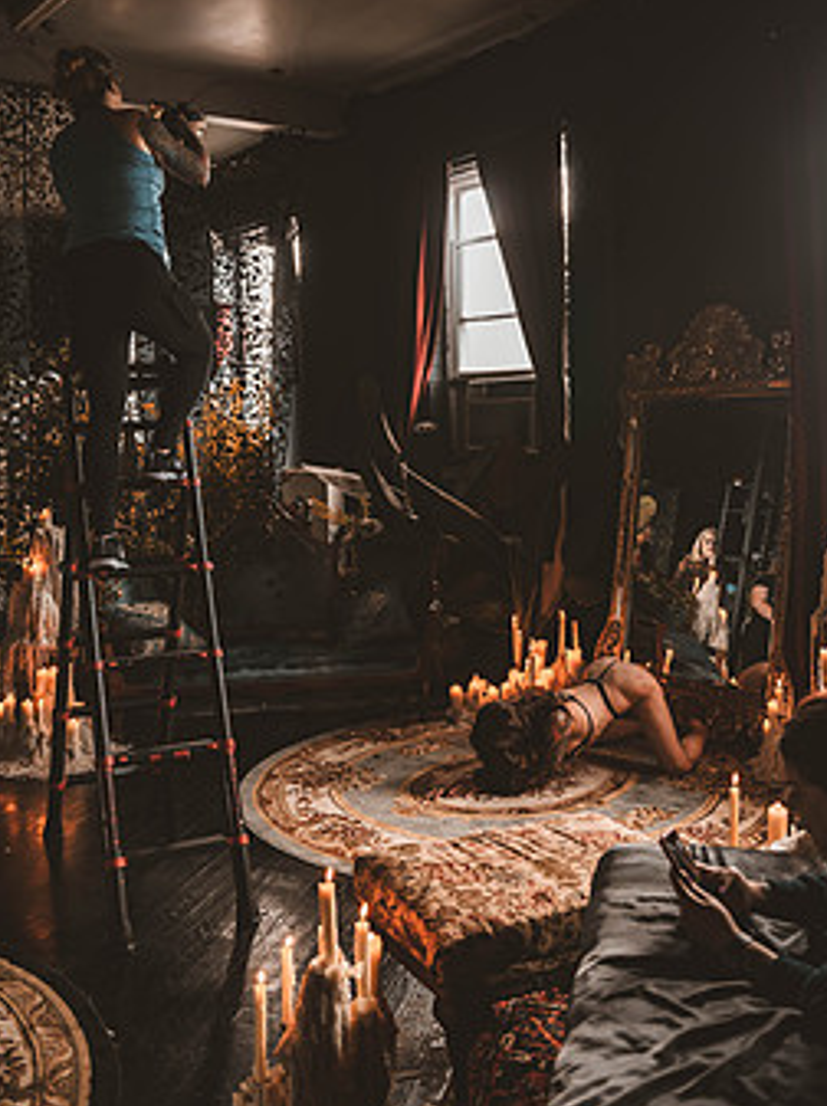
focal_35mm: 36
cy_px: 443
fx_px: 1149
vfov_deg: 51.1
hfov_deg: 39.6
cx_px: 410
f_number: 2.8
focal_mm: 28
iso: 800
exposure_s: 1/125
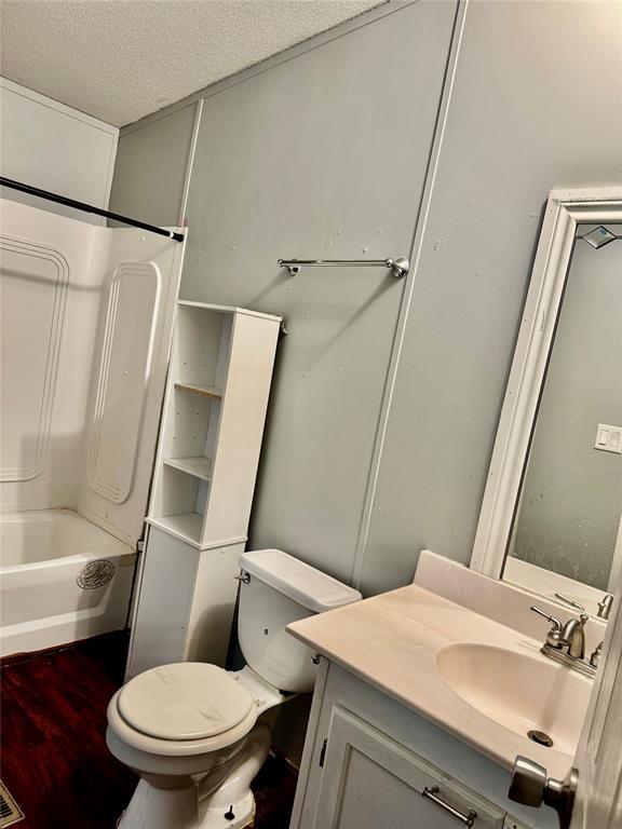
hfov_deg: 56.8
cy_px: 414
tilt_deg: -5.4
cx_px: 311
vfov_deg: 71.6
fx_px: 575
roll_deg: -9.8
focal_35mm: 24
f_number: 1.78
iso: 125
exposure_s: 1/60
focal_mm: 6.76
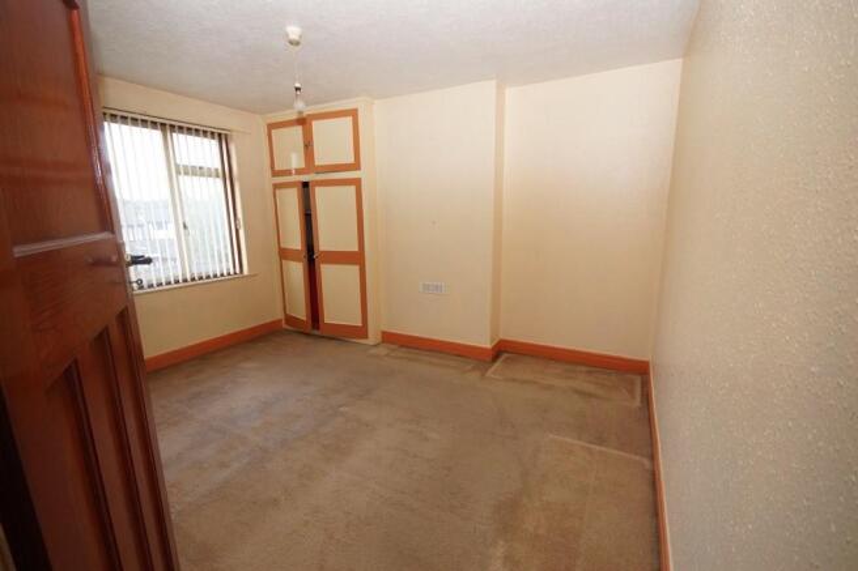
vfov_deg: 77.3
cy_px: 286
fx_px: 357
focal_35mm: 15
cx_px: 429
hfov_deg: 100.4
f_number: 5.6
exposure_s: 1/60
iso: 800
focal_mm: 10
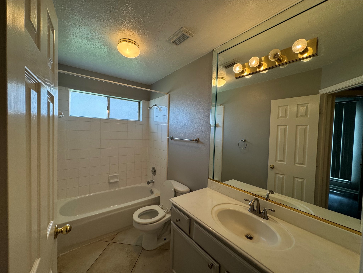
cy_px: 136
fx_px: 147
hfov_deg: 102.1
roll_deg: -2.1
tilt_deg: -3.5
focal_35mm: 14
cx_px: 182
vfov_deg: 85.7
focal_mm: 2.22
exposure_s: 1/120
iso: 160
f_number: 2.2
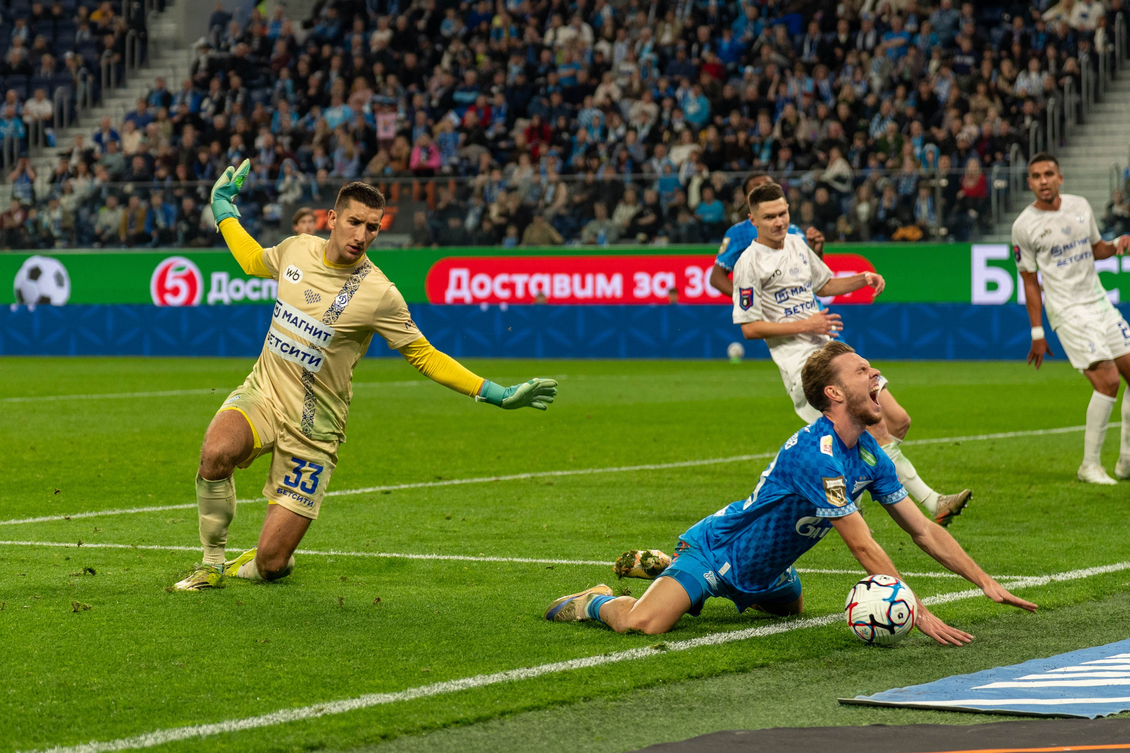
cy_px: 292
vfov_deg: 10.2
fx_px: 4220
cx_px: 453
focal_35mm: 134
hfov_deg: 15.2
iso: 800
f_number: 2.8
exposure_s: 1/1000
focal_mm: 78
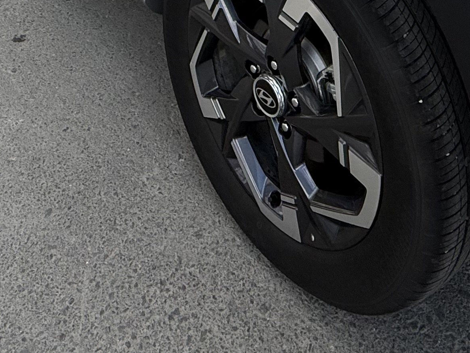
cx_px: 233
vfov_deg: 23.3
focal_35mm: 48
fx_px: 652
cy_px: -199
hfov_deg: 39.7
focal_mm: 2.22
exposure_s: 1/398
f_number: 2.2
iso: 50
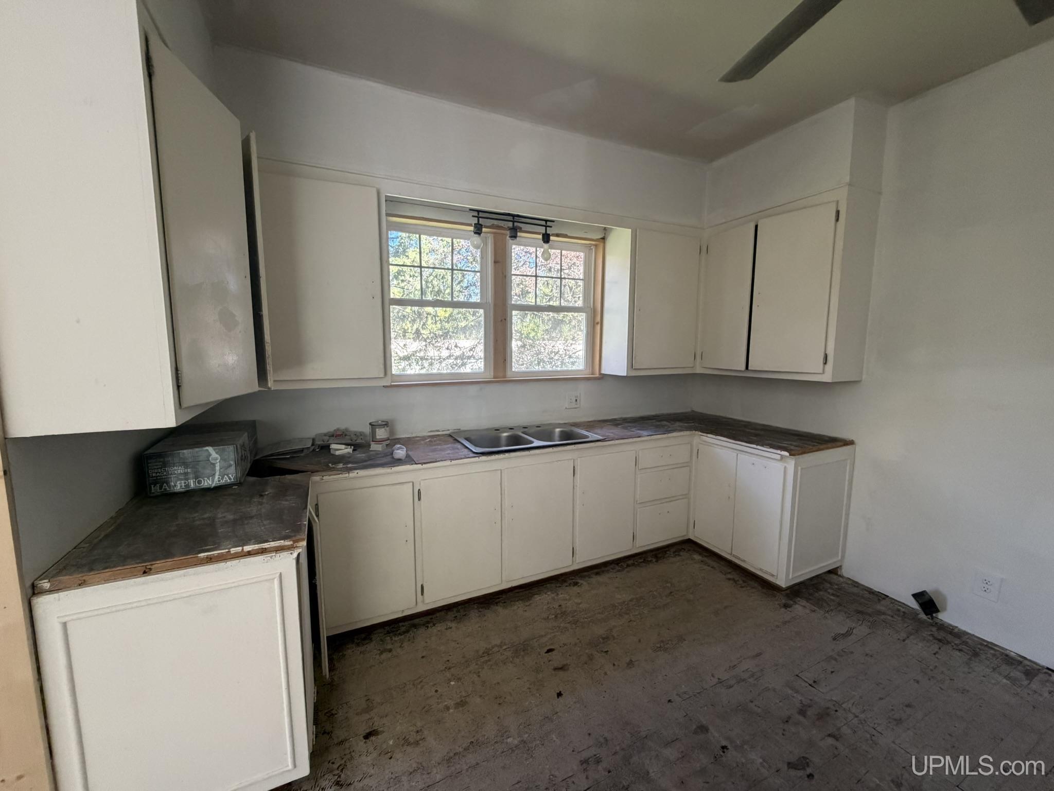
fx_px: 426
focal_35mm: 14
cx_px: 527
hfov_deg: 102.1
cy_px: 396
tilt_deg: -6.5
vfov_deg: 85.7
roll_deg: -0.6
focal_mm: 2.22
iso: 320
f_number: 2.2
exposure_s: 1/121
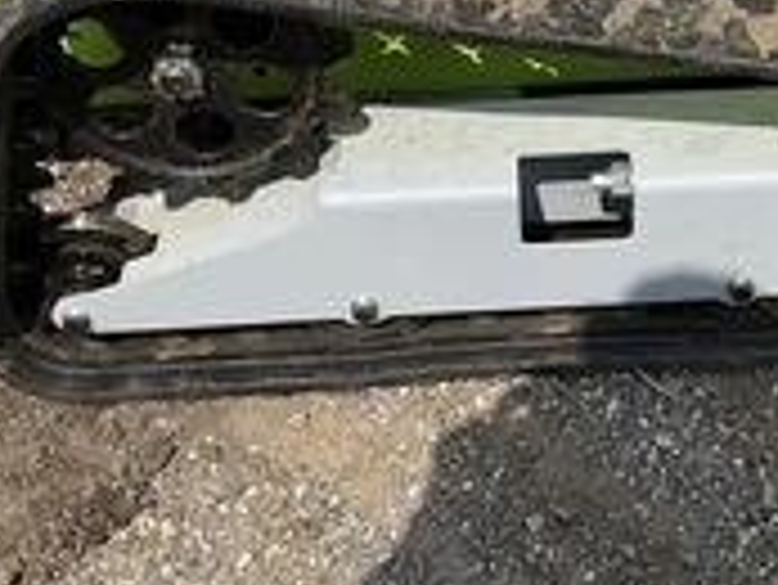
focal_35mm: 67
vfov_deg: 21.6
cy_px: 104
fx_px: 1507
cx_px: 612
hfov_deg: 28.4
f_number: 1.8
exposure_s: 1/2320
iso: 25
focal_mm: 3
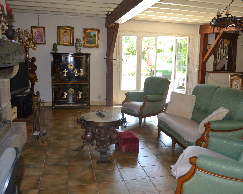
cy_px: 96
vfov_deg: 47.1
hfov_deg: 57.1
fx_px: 223
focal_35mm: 31
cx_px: 130
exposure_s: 1/100
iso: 400
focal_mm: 18
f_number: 3.5
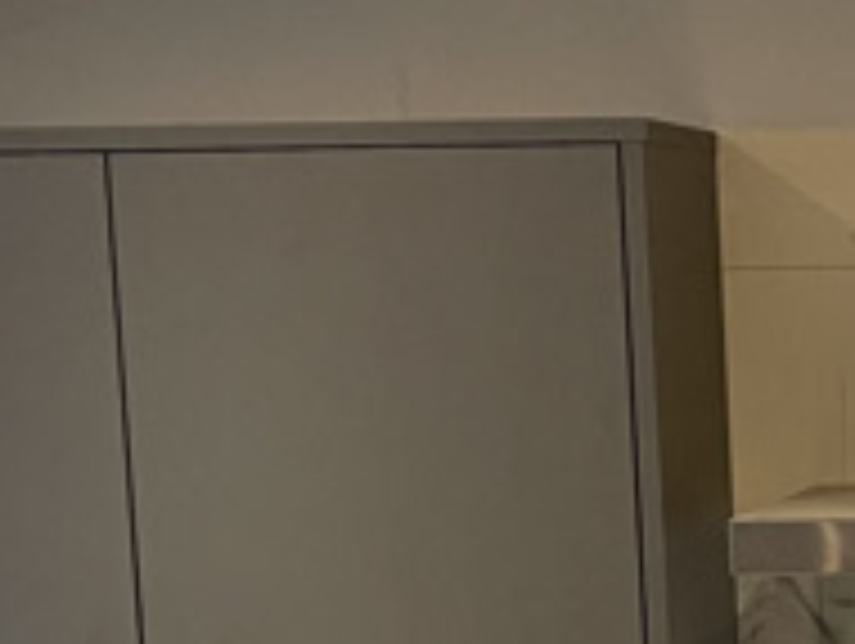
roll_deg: +0.7
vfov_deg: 10.4
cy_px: 833
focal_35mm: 140
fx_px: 3462
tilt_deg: -9.4
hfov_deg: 13.3
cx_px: 1274
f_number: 1.6
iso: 100
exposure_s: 1/50
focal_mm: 5.1
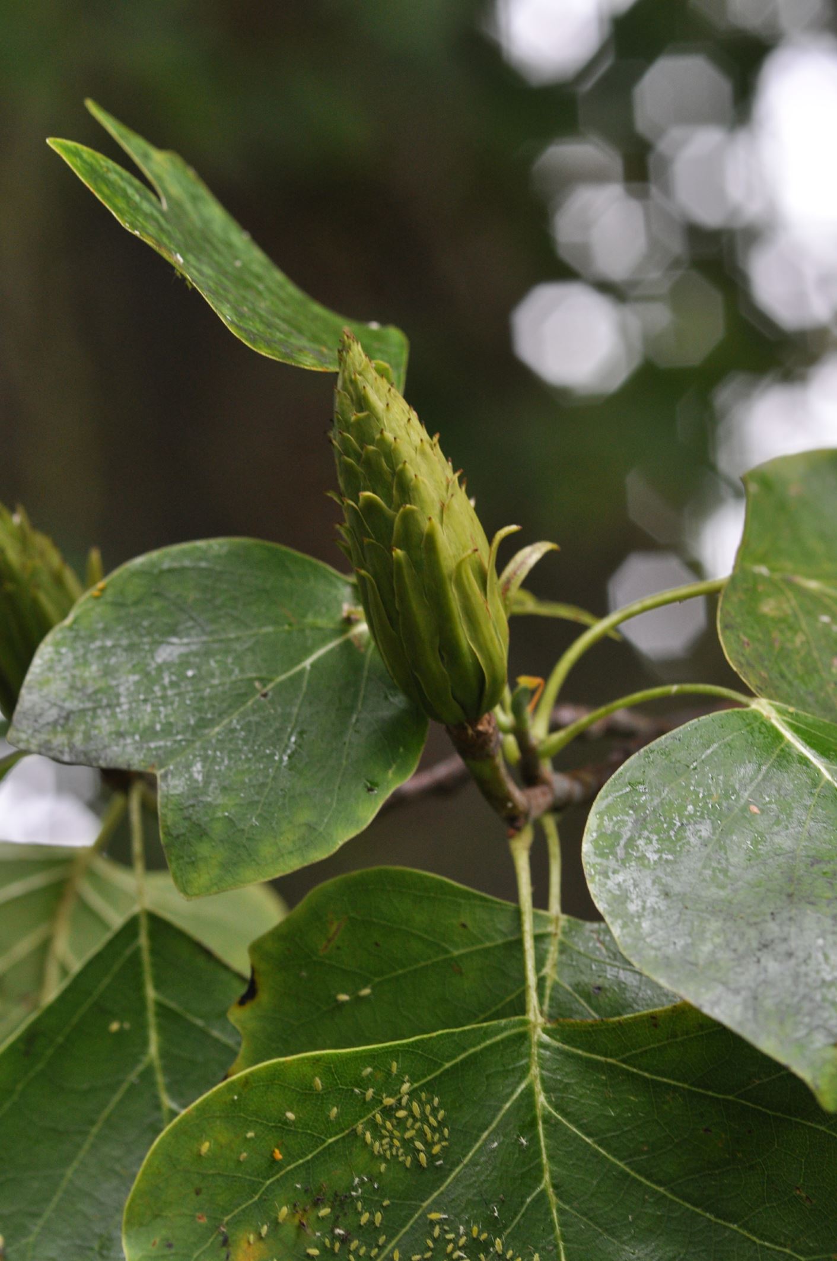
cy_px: 630
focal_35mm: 158
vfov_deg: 13.1
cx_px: 418
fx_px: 5508
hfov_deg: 8.7
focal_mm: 105
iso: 560
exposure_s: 1/125
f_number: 5.6
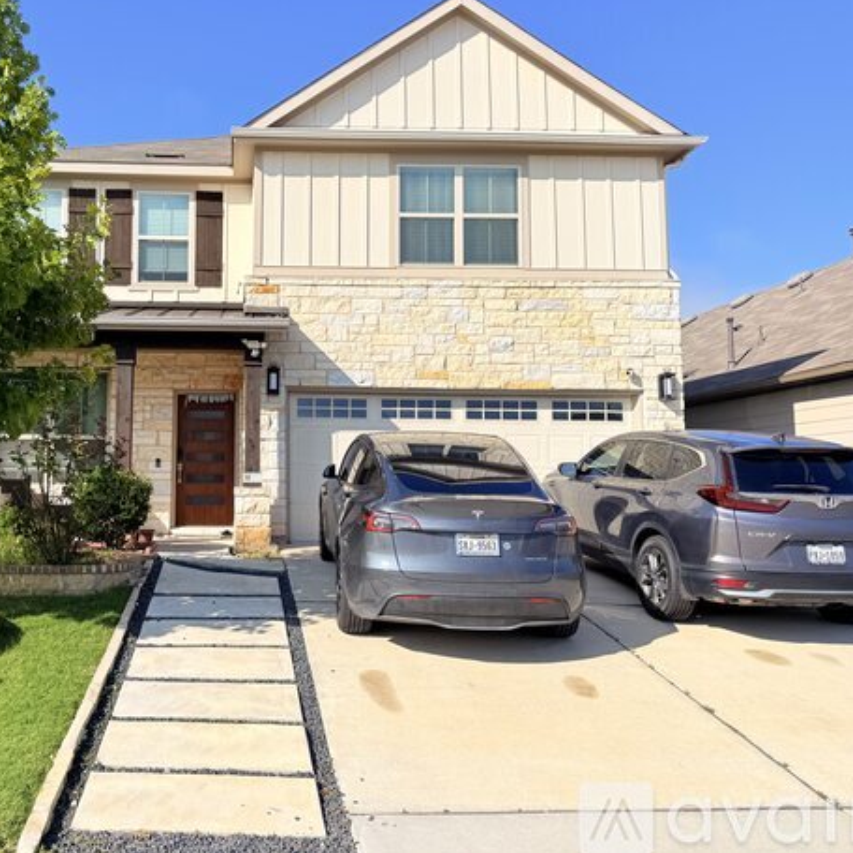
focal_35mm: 31
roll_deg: -0.6
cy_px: 389
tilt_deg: +6.9
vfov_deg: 52.5
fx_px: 864
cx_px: 257
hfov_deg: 51.2
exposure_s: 1/6711
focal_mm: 6.76
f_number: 1.78
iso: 80
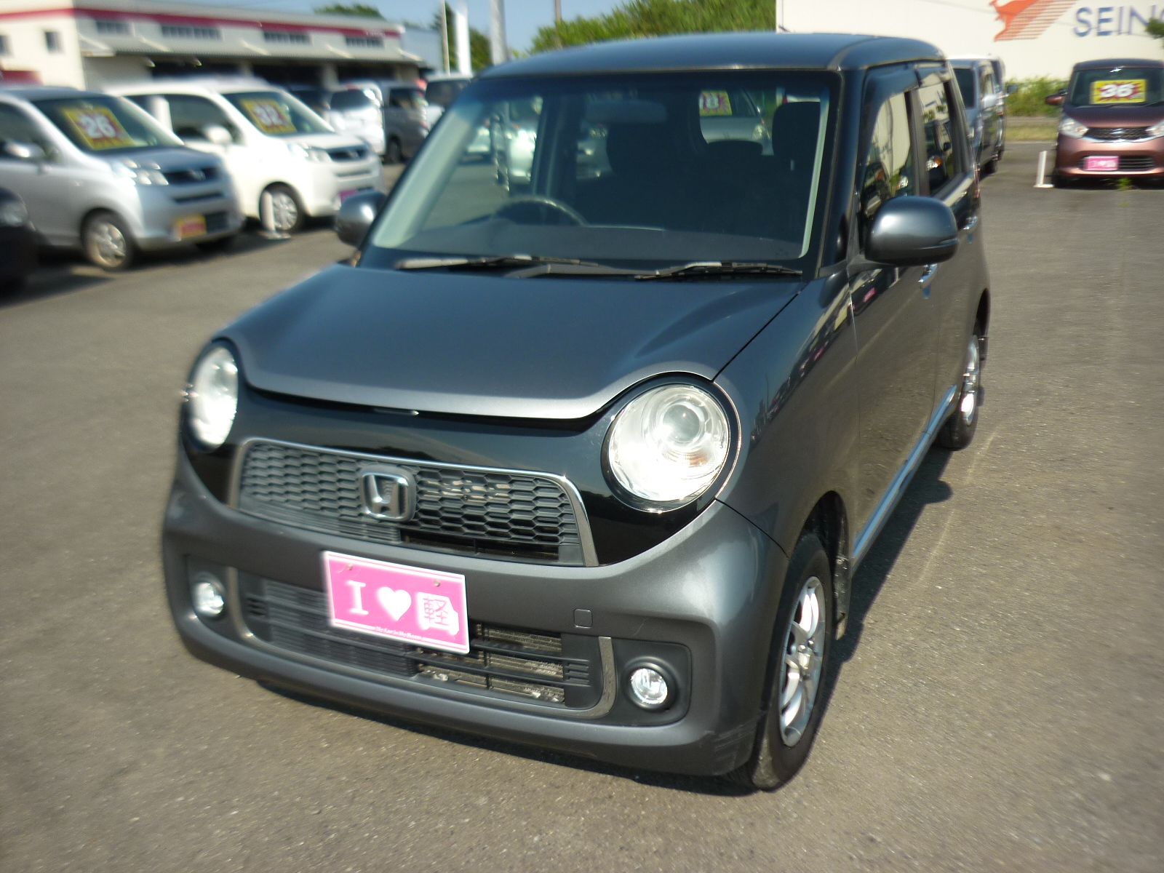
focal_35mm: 33
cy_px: 436
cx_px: 582
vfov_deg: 42.9
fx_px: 1110
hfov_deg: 55.4
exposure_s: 1/800
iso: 80
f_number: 2.8
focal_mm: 5.5
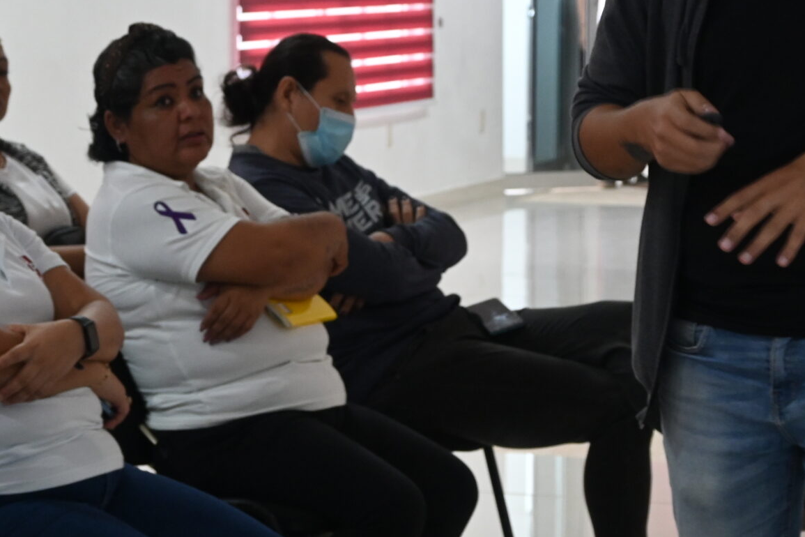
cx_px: 390
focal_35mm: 133
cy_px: 158
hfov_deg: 15.4
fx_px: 2974
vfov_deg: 10.3
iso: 1400
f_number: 5.6
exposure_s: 1/60
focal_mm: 40
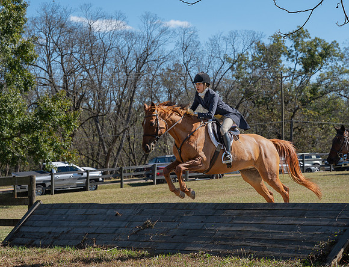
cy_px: 124
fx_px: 1010
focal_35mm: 99
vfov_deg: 15.1
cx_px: 168
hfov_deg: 19.6
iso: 200
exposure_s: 1/800
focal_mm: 70
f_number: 5.6
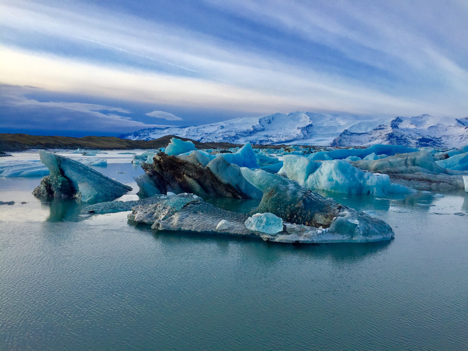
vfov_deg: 48.2
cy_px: 176
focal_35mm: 29
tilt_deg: -5.4
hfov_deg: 61.7
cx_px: 234
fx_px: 392
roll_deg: -1.5
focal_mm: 4.15
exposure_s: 1/599
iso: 32
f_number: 2.2
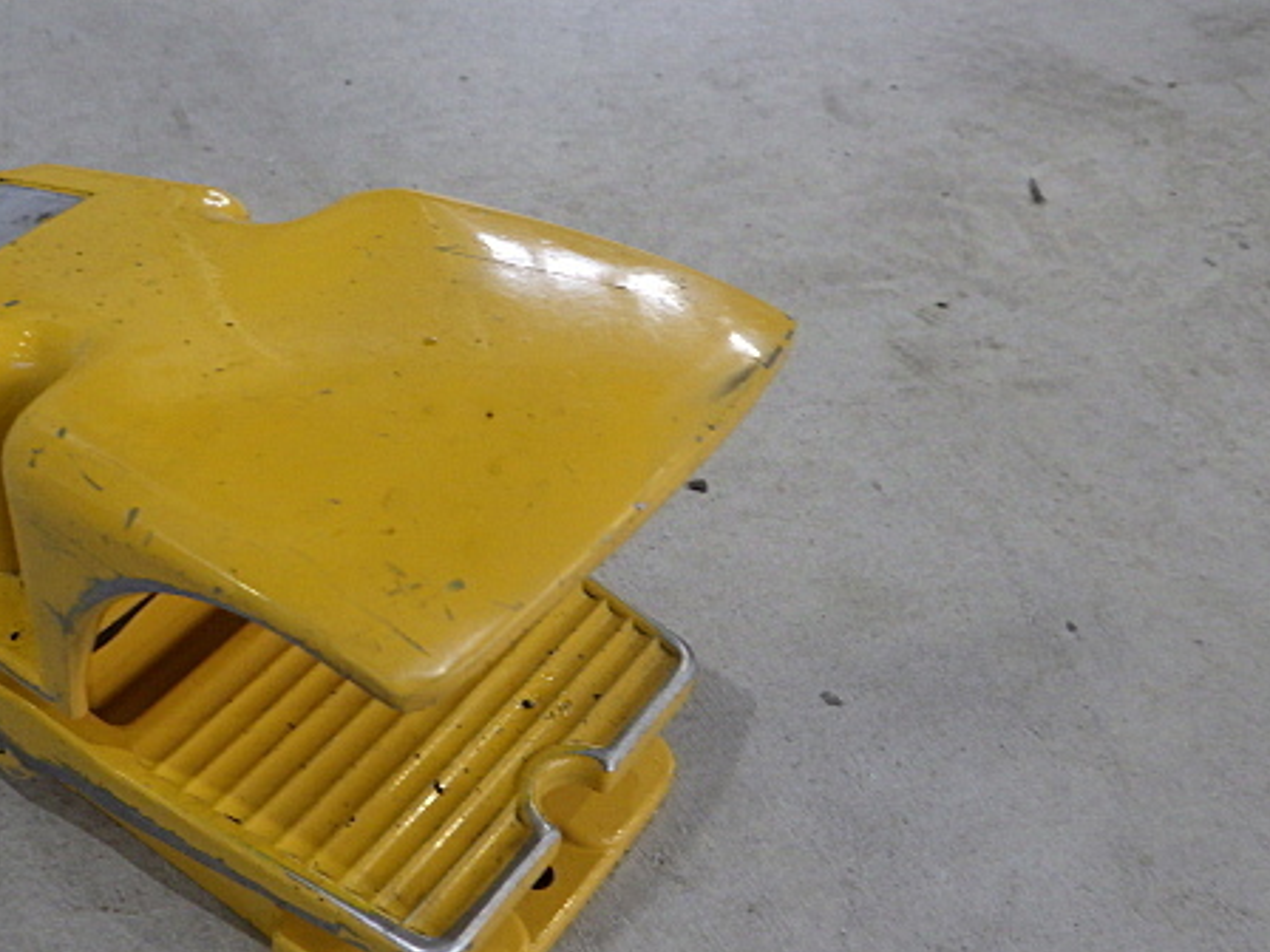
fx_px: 1468
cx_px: 437
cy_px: 524
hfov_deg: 46.2
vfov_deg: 35.9
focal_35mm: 40
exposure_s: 1/45
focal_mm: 5
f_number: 3.5
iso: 250
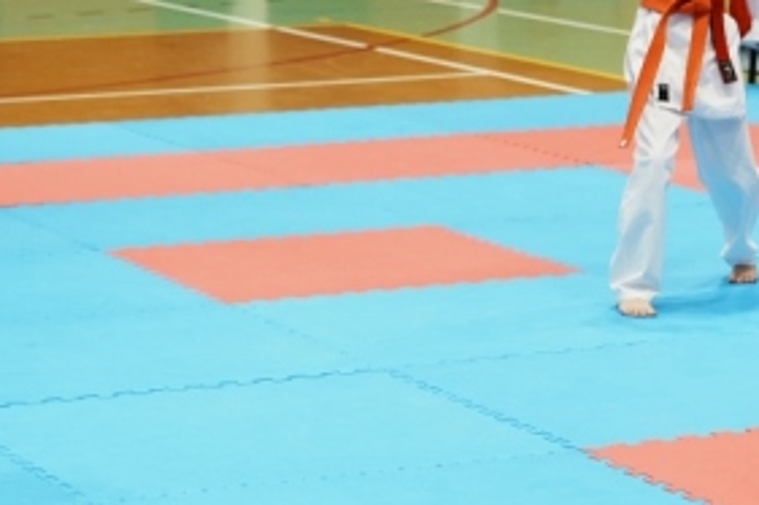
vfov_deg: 8.9
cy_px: 258
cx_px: 632
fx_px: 3245
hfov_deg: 13.3
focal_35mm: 154
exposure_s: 1/80
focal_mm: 54
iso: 640
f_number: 4
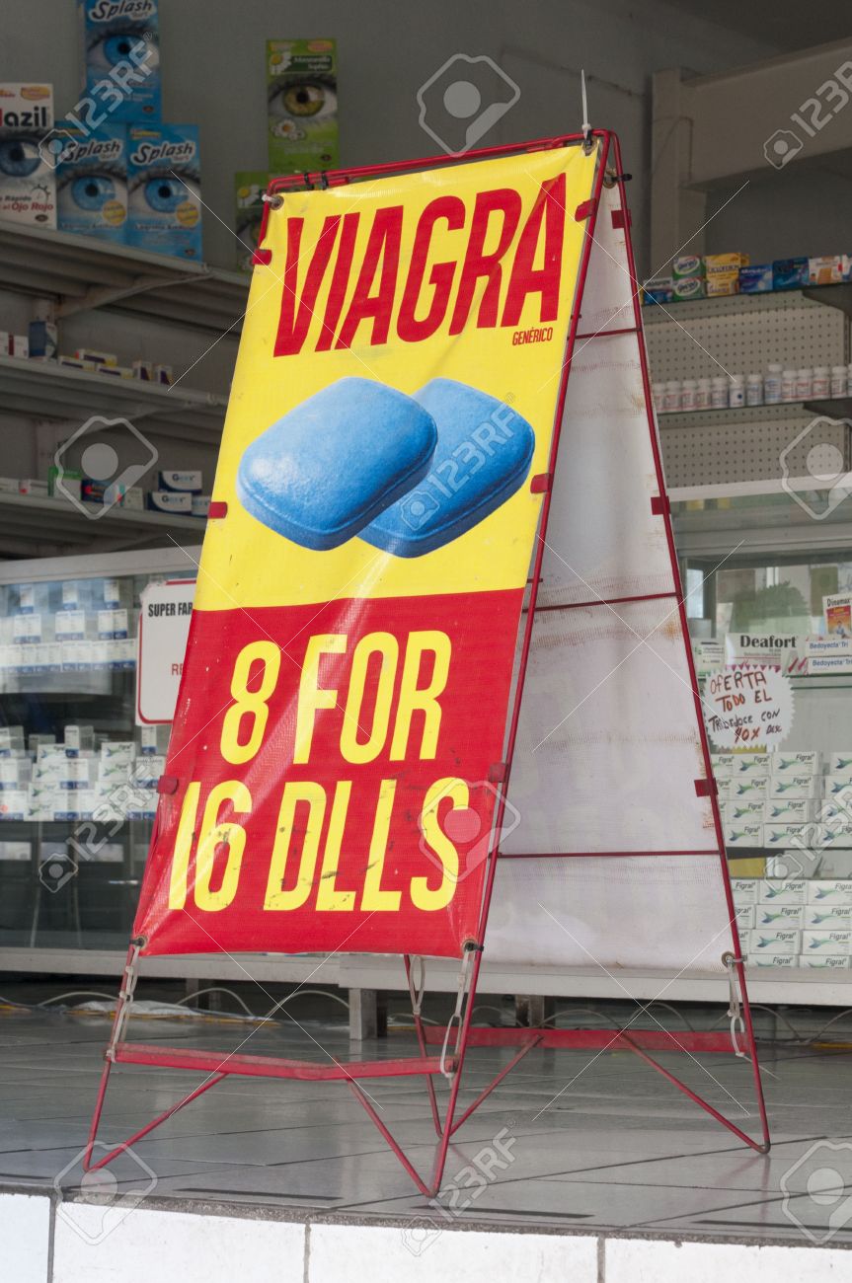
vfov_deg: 22.7
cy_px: 642
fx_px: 3204
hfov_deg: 15.1
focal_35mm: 90
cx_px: 426
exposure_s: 1/100
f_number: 3.2
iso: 400
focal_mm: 60
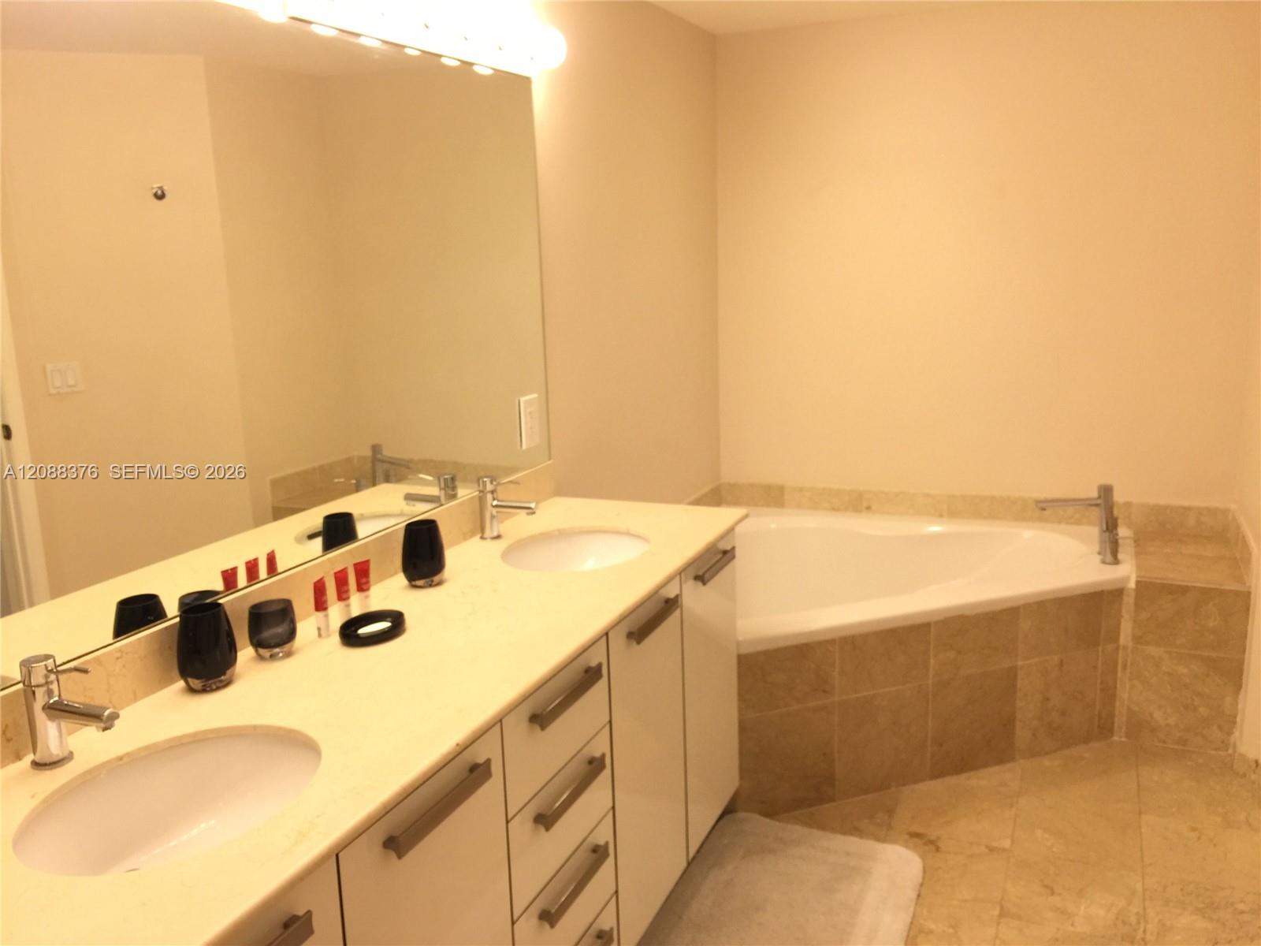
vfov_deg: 48.2
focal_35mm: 29
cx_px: 630
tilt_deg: -10.0
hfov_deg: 61.7
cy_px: 473
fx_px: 1056
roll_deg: +1.4
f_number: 2.2
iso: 50
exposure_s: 1/15
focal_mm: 4.15
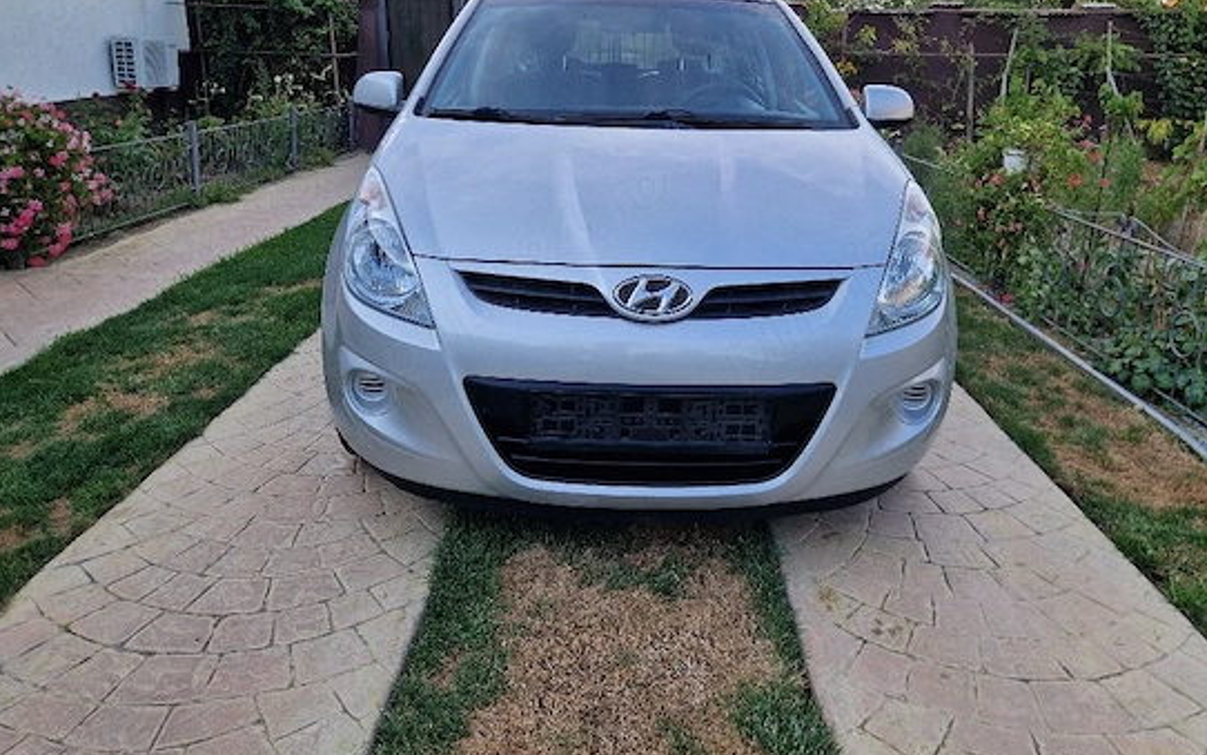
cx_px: 610
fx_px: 888
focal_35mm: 27
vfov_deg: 45.6
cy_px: 283
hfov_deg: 68.4
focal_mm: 5.4
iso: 50
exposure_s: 1/556
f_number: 1.8
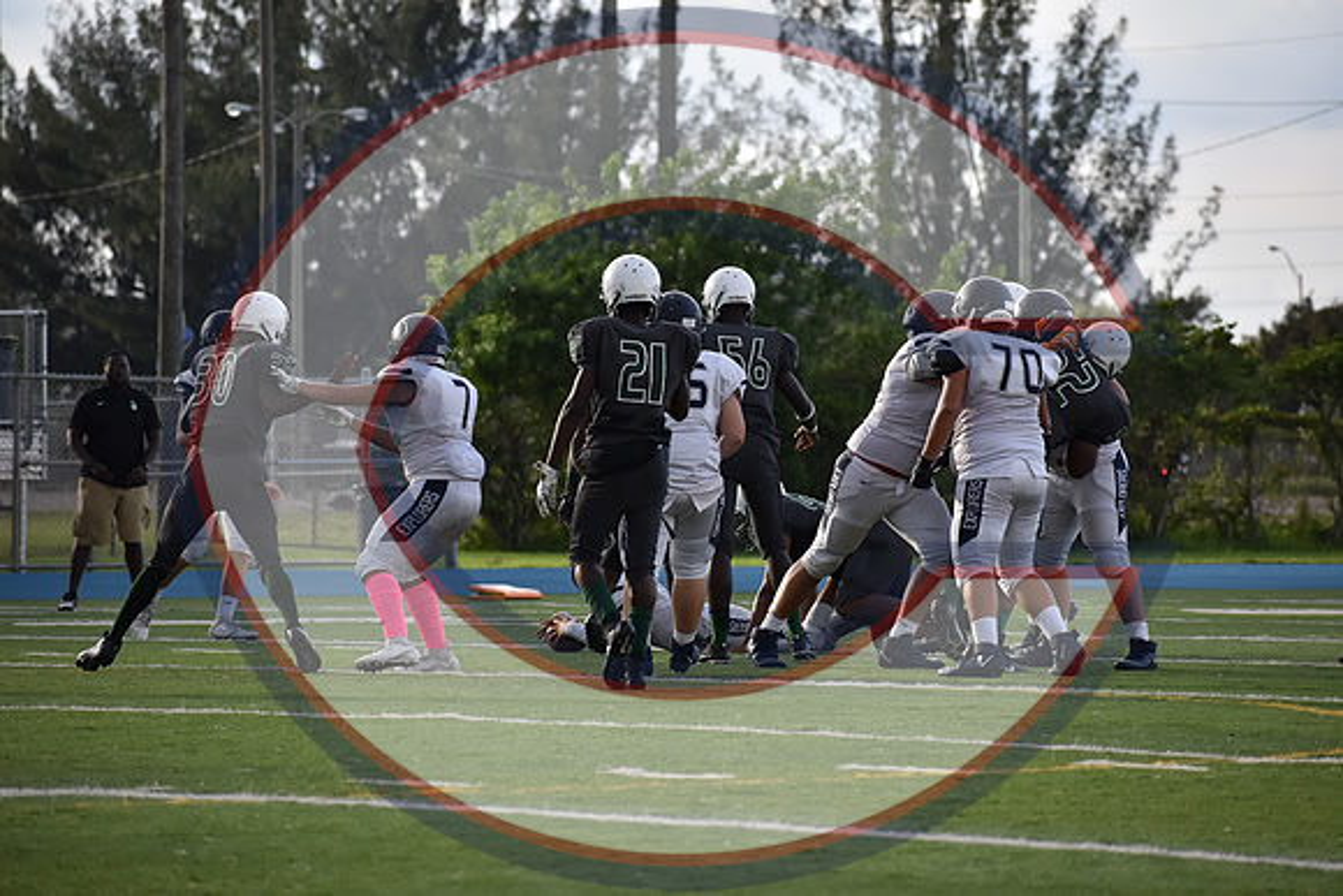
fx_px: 9235
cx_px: 672
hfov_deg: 8.3
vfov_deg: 5.6
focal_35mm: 248
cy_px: 448
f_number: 5
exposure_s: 1/1000
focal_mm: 165
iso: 640
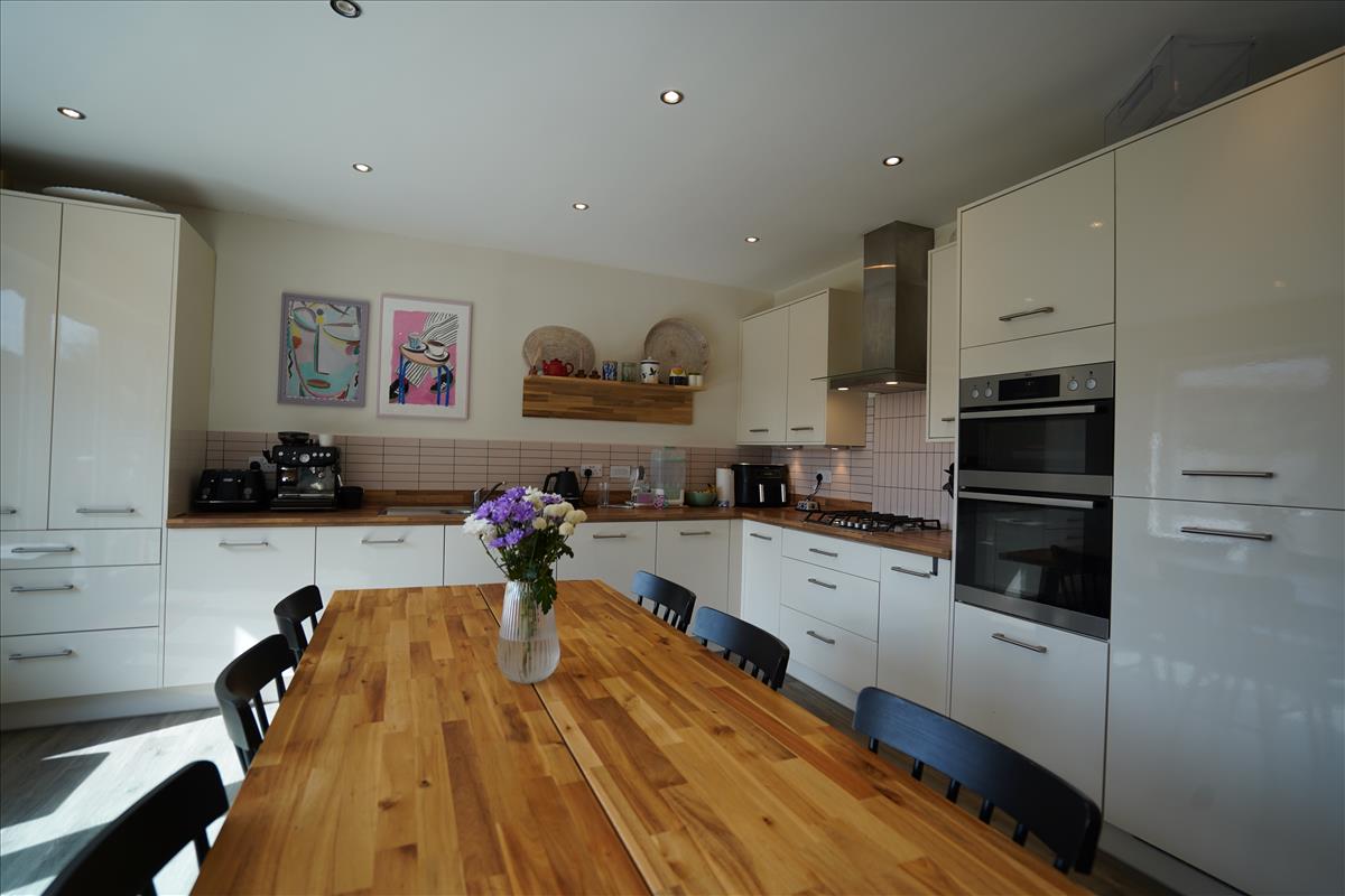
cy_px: 448
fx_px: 598
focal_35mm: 16
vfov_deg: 73.7
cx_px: 672
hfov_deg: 96.7
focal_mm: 16
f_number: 4
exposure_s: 1/160
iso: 160
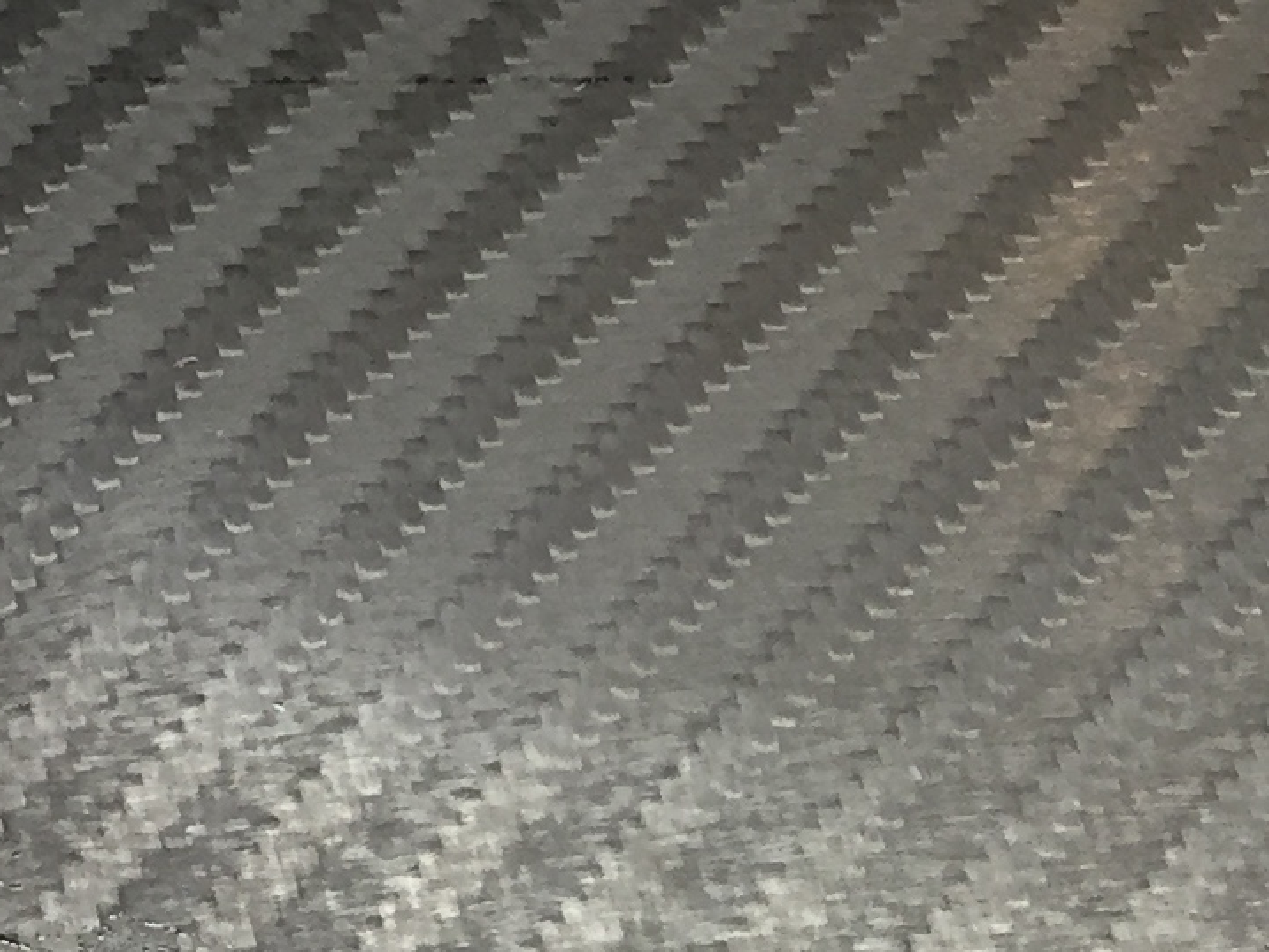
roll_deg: -6.7
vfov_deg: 11.2
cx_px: -51
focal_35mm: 132
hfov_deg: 14.7
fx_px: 4840
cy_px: 609
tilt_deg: -44.1
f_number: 2.2
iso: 32
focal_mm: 4.15
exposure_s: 1/40
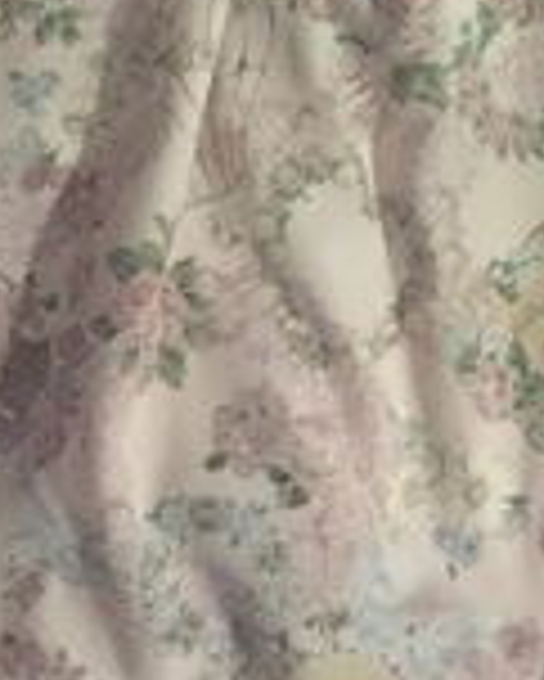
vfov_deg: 14.5
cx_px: 486
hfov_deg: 12.7
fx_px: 2433
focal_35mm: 121
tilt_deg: -71.3
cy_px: -417
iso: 400
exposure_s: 1/15
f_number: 2.2
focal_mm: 4.15
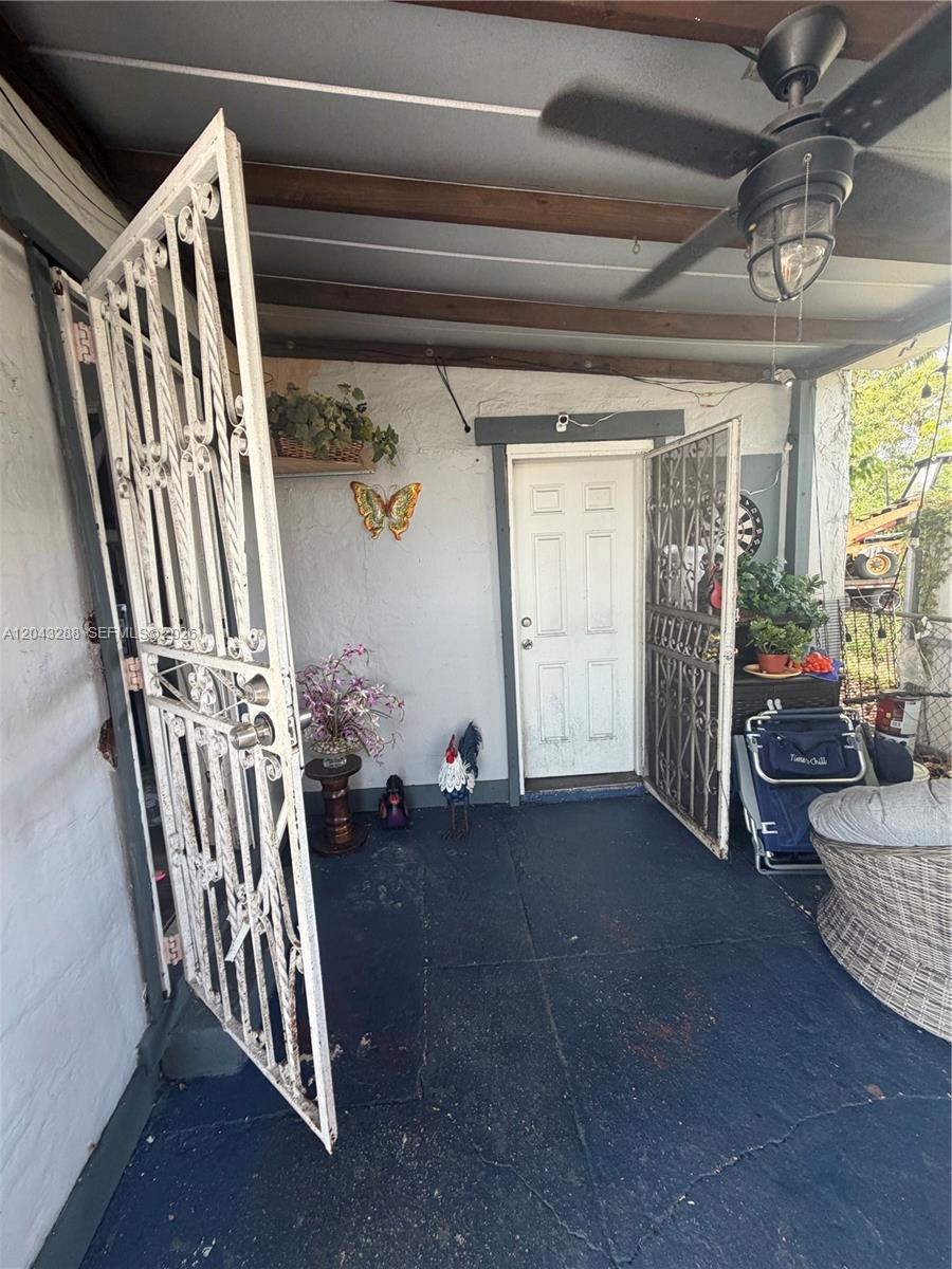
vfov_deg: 102.1
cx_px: 476
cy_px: 634
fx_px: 513
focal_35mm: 14
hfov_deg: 85.7
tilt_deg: -7.0
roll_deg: +2.3
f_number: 2.2
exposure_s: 1/121
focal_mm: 2.22
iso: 160
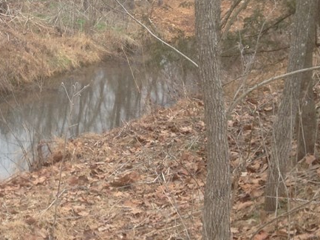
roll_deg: -1.3
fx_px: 721
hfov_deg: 24.2
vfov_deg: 18.9
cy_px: 103
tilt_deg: -8.8
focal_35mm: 78
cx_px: 27
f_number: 2.4
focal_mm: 4.12
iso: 50
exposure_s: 1/238
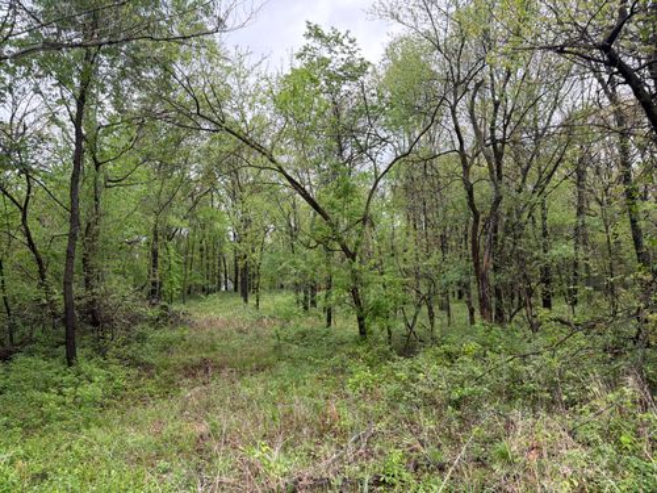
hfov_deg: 71.6
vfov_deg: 56.8
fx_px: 456
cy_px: 246
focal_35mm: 24
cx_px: 328
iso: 80
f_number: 1.78
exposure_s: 1/278
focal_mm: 6.76
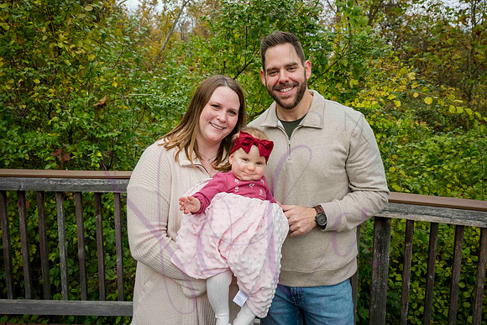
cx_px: 240
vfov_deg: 45.0
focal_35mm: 29
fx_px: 390
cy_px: 130
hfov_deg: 64.0
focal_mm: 24
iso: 400
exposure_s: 1/640
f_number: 5.6
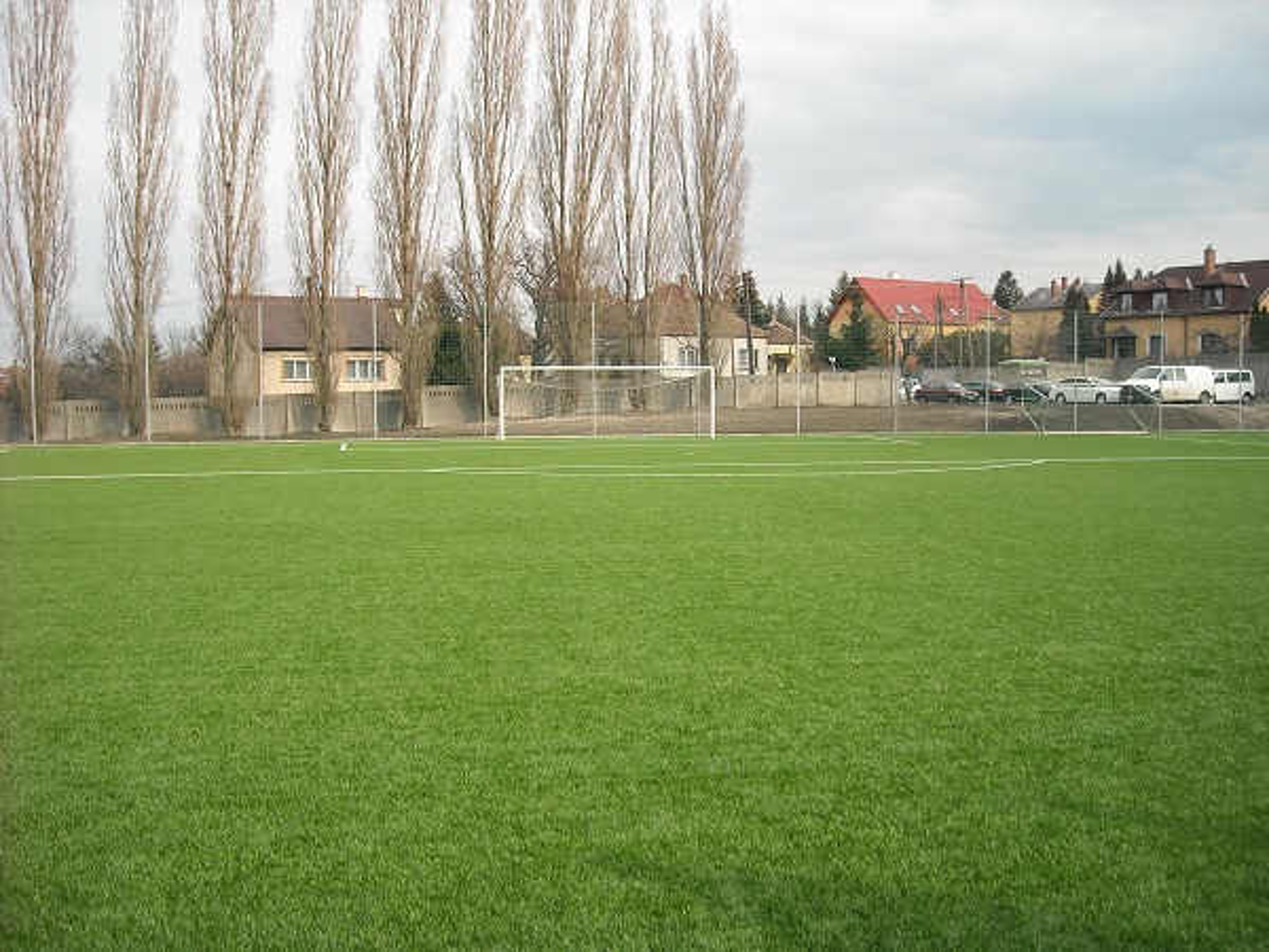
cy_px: 476
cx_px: 634
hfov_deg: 52.6
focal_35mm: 35
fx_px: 1283
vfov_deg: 40.7
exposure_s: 1/272
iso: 64
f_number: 2.8
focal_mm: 5.7
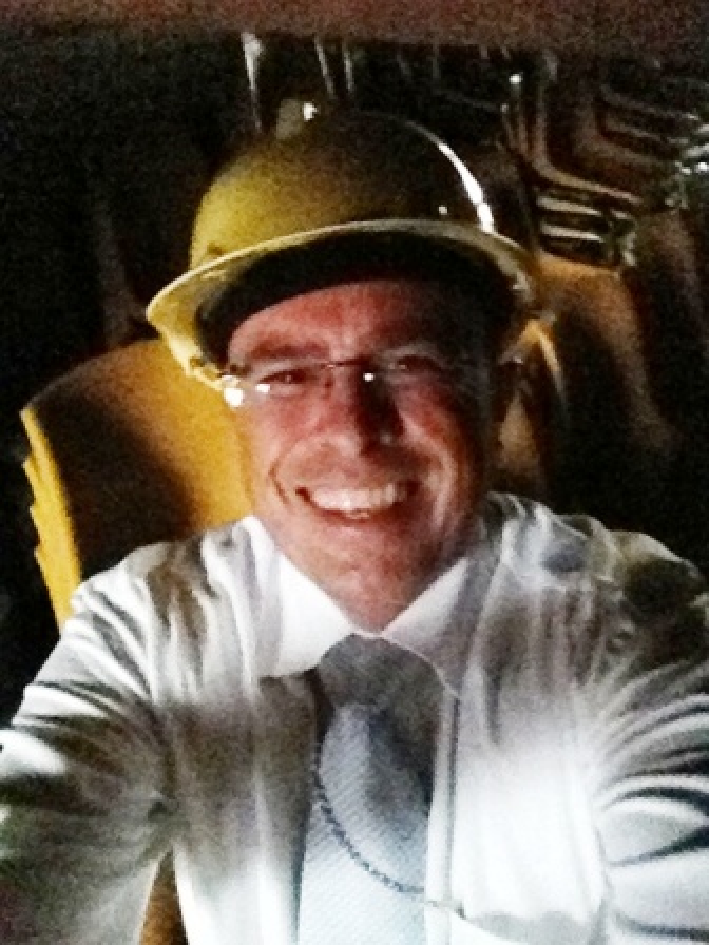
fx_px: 956
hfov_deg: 40.7
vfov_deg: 52.6
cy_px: 472
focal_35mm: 35
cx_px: 354
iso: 2000
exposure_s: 1/15
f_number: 2.4
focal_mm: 1.85
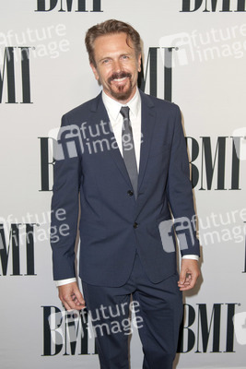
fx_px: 369
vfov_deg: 53.1
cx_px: 123
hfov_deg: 36.9
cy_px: 184
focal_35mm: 36
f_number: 4
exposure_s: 1/400
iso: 500
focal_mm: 36
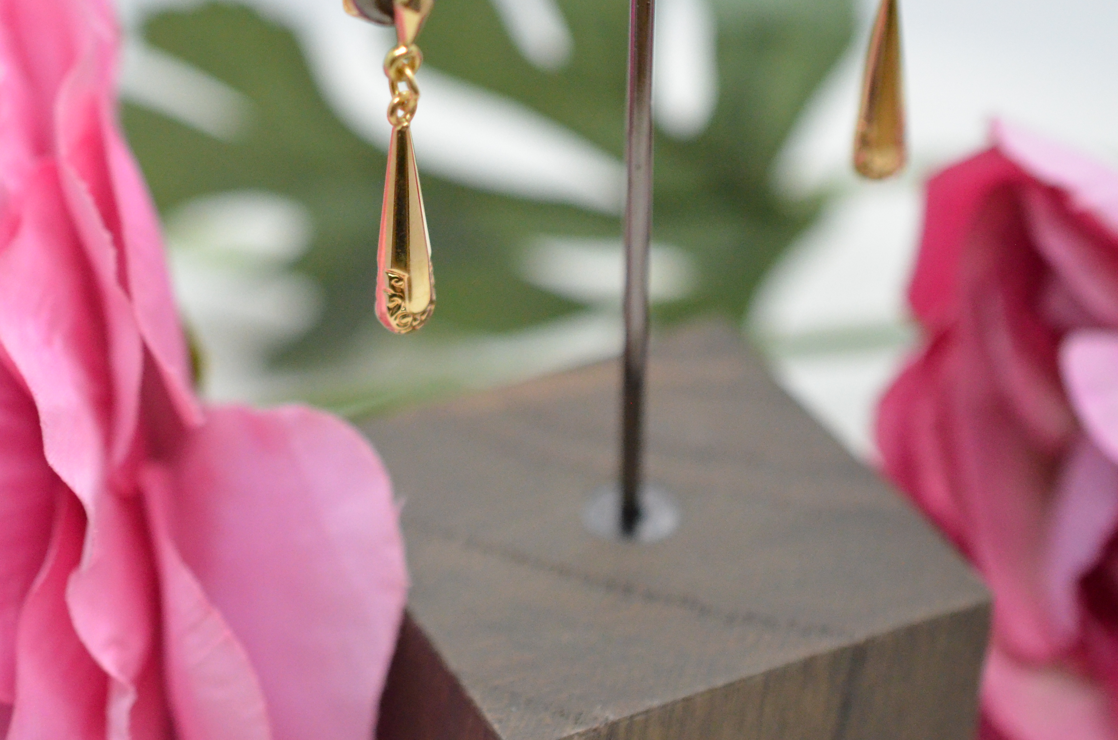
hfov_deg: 22.1
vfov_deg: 14.8
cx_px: 397
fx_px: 2851
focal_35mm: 92
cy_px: 228
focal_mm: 40
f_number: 4
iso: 3200
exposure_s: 1/2000
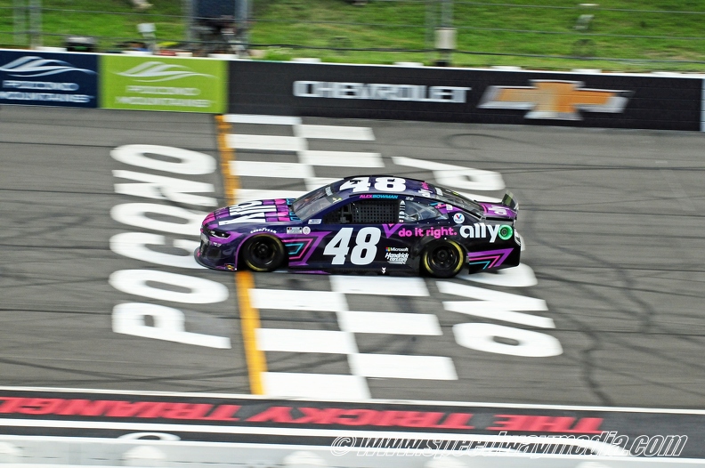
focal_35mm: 210
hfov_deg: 9.8
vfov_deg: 6.5
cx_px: 352
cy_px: 234
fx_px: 4107
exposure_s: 1/400
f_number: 14
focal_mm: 140
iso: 800
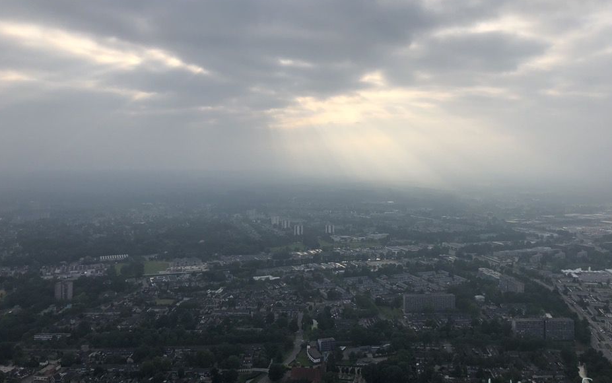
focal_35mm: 32
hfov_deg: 59.6
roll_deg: +0.0
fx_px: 534
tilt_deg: -3.1
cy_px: 165
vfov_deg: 39.4
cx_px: 327
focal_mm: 3.99
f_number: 1.8
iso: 20
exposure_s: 1/1845
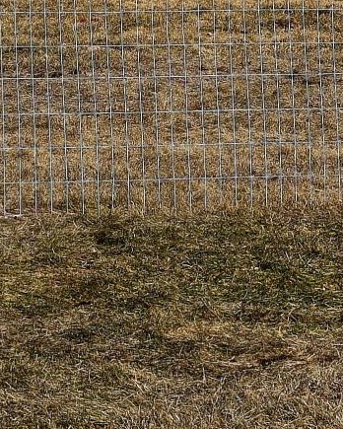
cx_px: 115
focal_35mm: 356
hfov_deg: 4.3
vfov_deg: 5.3
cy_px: -391
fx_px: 4517
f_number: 11
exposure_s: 1/500
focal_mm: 55
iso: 200
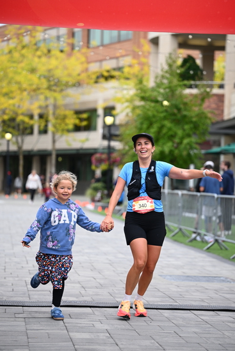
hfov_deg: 12.5
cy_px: 176
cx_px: 118
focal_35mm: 110
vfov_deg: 18.6
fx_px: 1076
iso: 640
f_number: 2.8
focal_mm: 110
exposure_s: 1/2000
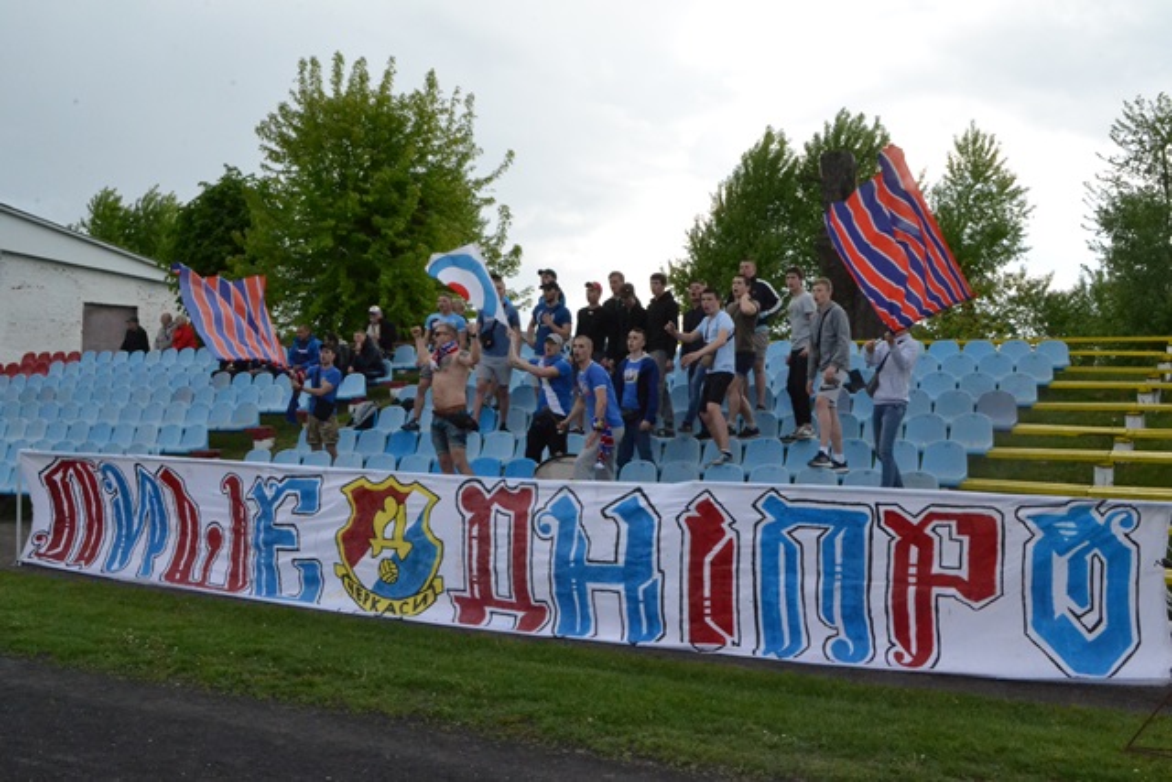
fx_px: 1270
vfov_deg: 34.2
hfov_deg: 49.5
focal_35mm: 39
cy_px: 391
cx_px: 586
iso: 3200
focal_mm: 26
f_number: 25
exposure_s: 1/320
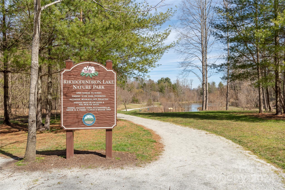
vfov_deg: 43.6
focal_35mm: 30
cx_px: 142
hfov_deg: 61.9
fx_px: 238
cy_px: 95
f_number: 7.1
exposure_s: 1/2500
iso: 320
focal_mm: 30
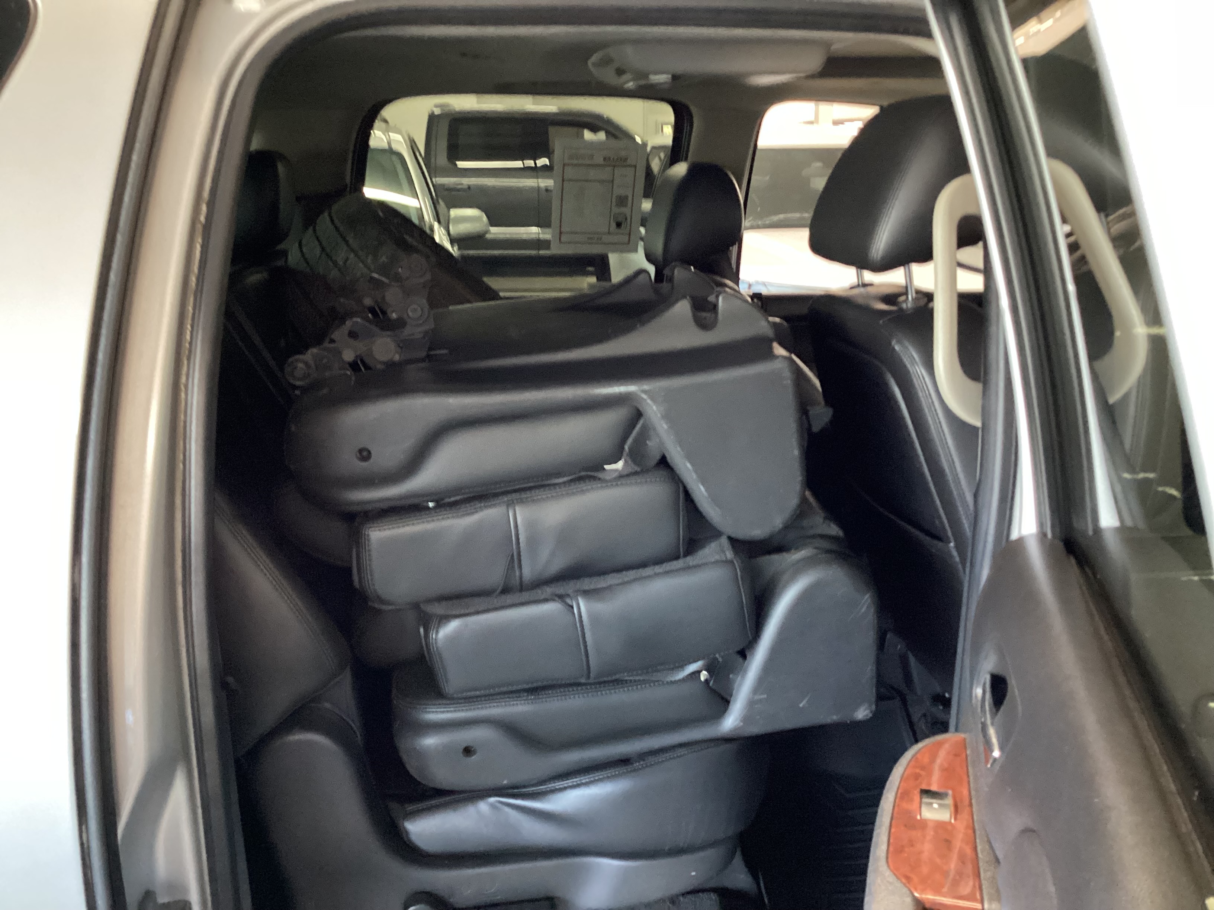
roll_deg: +0.8
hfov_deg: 58.4
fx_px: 1087
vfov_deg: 45.4
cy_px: 455
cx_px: 607
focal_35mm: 31
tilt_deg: -19.5
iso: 320
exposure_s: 1/33
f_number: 2.4
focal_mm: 3.3
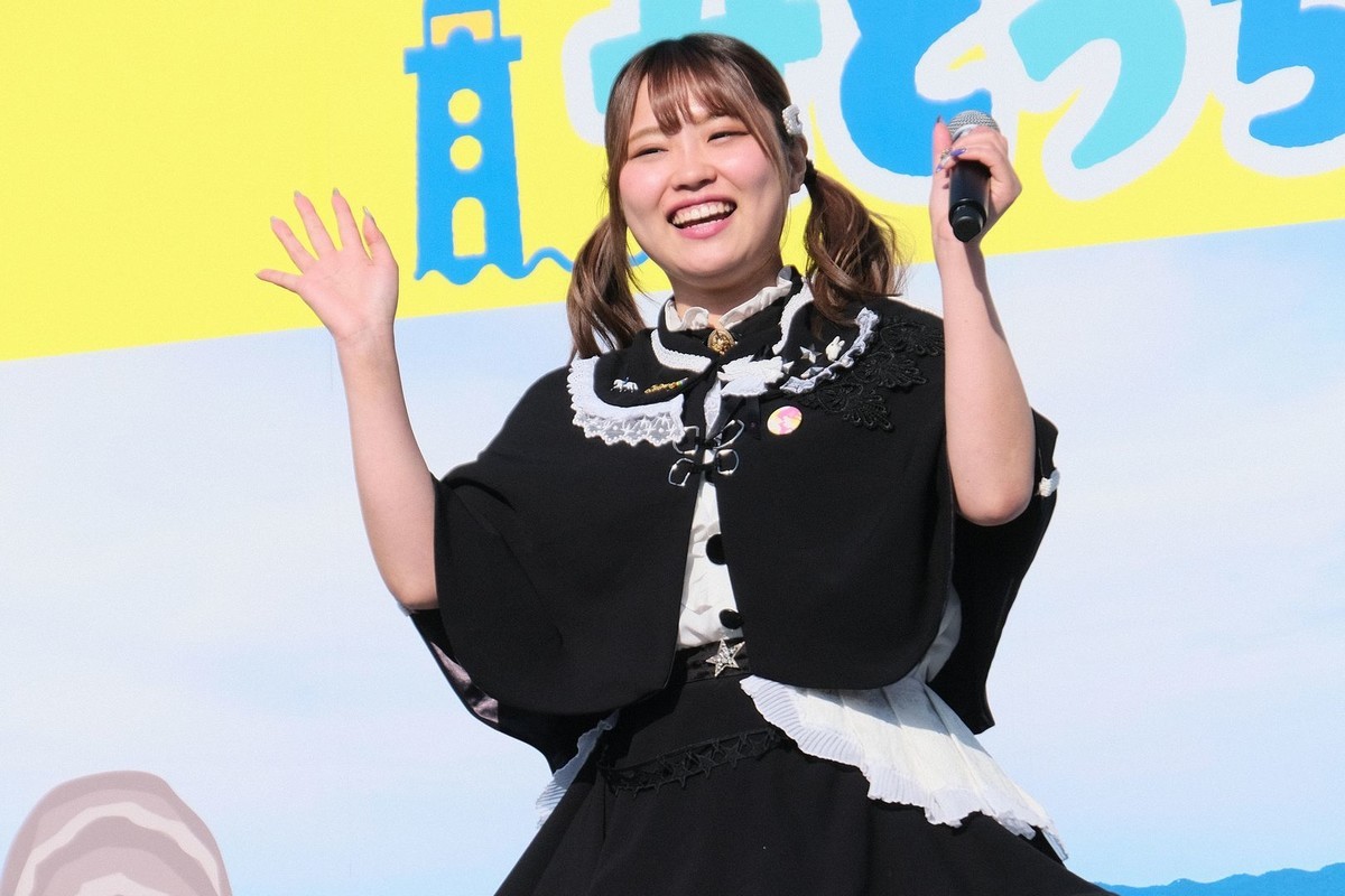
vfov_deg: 9.3
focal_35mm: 148
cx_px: 672
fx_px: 5529
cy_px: 448
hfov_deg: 13.9
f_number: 5.6
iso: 640
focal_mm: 98.6
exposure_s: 1/2000
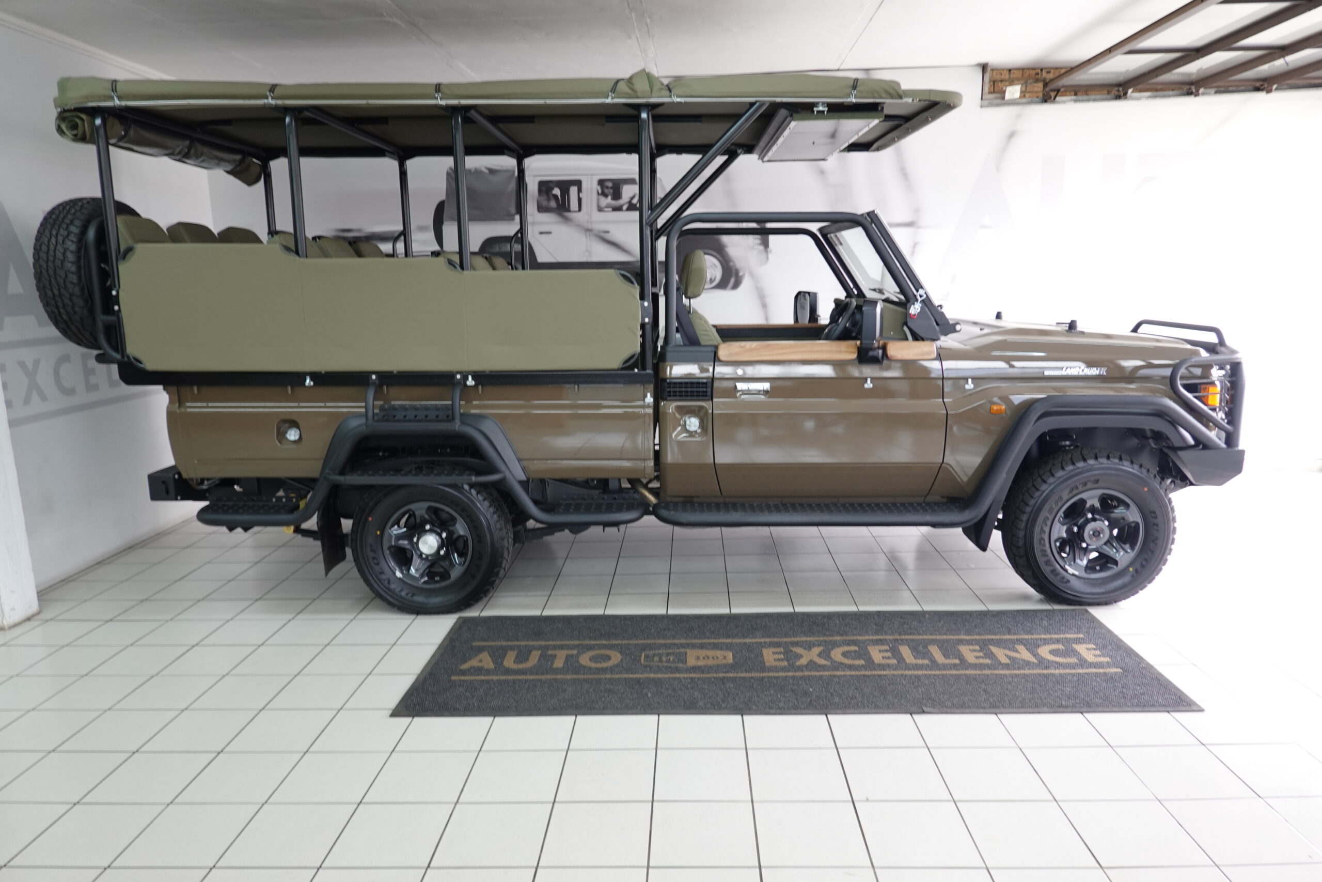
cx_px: 661
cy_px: 441
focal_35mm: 24
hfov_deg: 73.7
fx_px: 881
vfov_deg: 53.1
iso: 160
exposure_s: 1/15
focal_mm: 9
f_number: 2.8
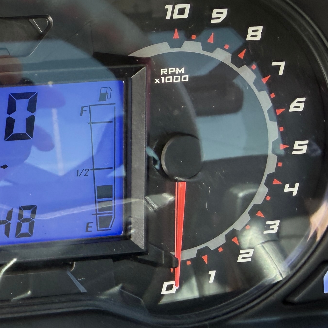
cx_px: -53
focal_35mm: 63
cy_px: 214
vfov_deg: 27.2
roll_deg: +2.4
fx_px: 675
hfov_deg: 24.9
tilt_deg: -30.1
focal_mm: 2.22
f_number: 2.2
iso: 160
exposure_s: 1/121
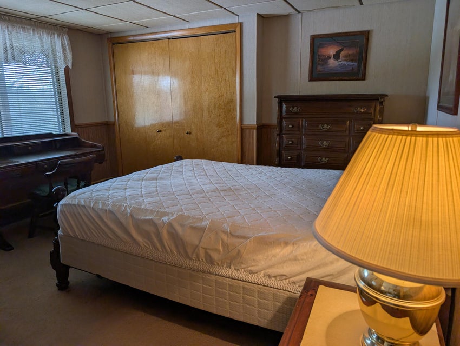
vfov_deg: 56.9
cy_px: 173
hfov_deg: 71.5
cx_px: 230
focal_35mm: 24
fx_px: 319
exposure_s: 1/120
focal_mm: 6.9
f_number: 1.68
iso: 49
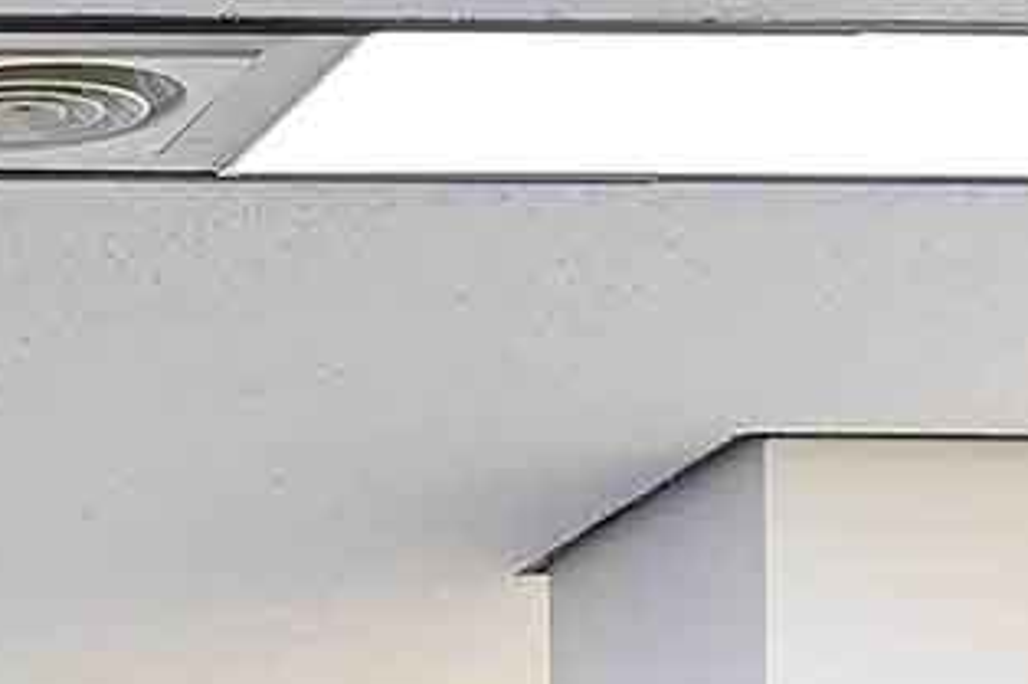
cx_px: -1431
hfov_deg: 9.6
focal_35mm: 191
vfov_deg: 6.6
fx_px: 5451
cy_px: 1965
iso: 1000
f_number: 3.5
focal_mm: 24
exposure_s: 1/250
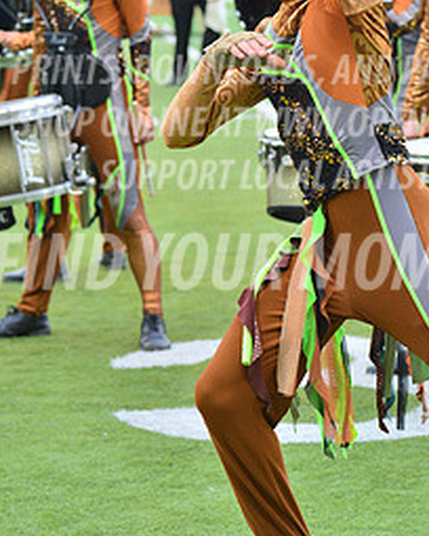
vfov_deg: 11.1
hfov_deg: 8.9
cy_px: 118
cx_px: 279
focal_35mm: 174
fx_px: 2762
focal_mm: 105
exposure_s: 1/320
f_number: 5.6
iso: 640
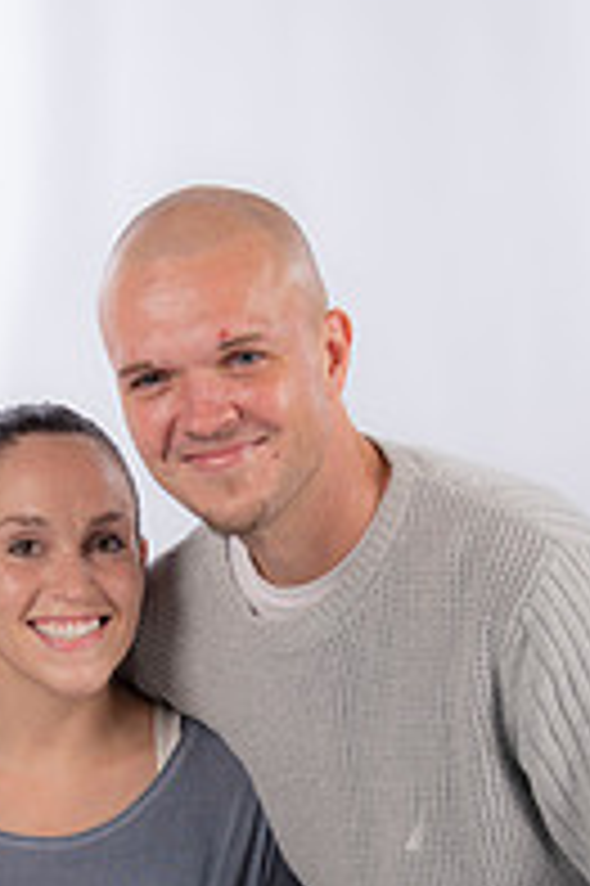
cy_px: 724
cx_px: 313
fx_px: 2142
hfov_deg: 15.7
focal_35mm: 87
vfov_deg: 23.0
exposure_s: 1/200
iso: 100
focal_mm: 38
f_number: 5.6
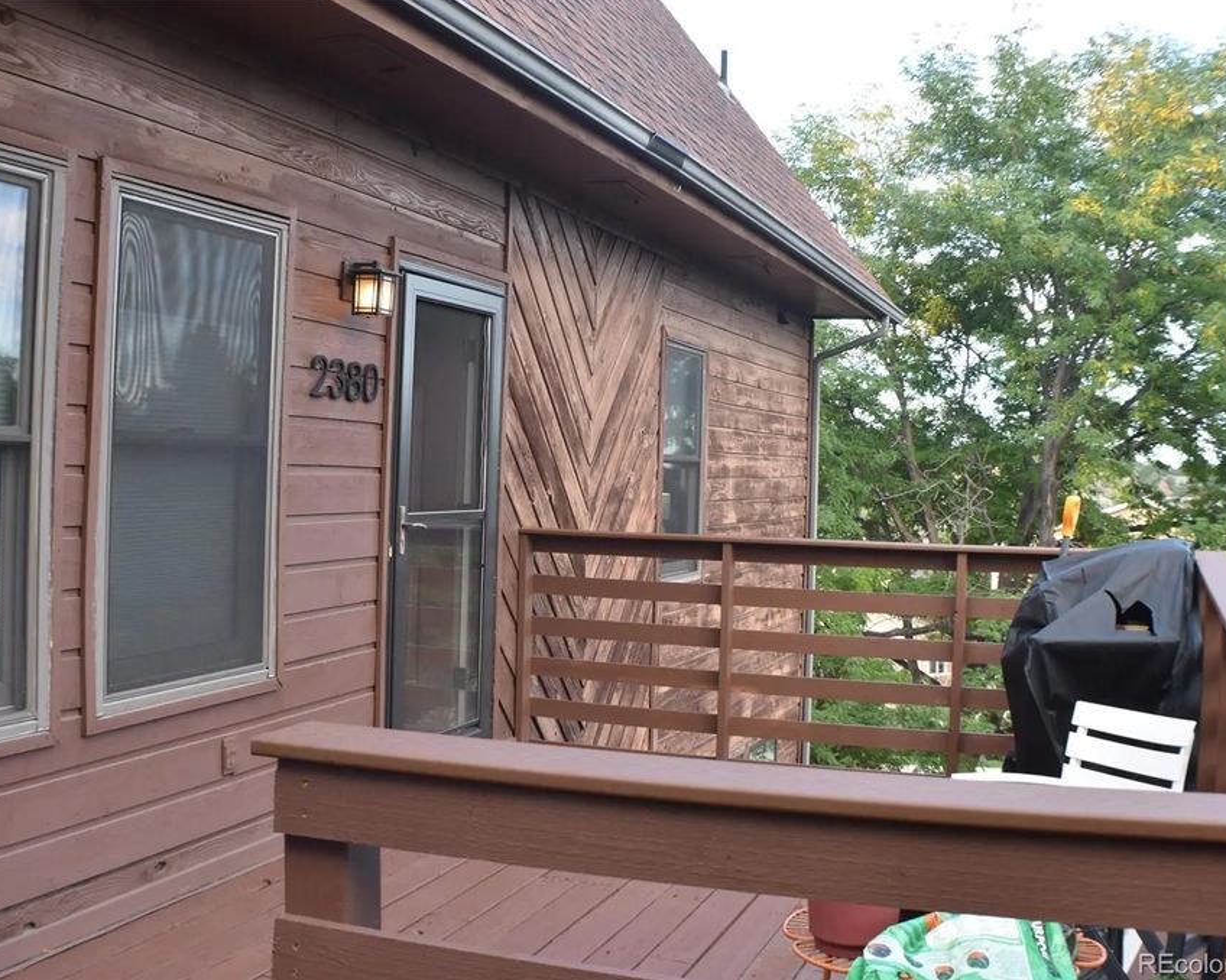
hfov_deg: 36.6
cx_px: 548
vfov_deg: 29.7
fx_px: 1850
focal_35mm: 51
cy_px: 490
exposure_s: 1/125
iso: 400
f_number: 5.6
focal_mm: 30
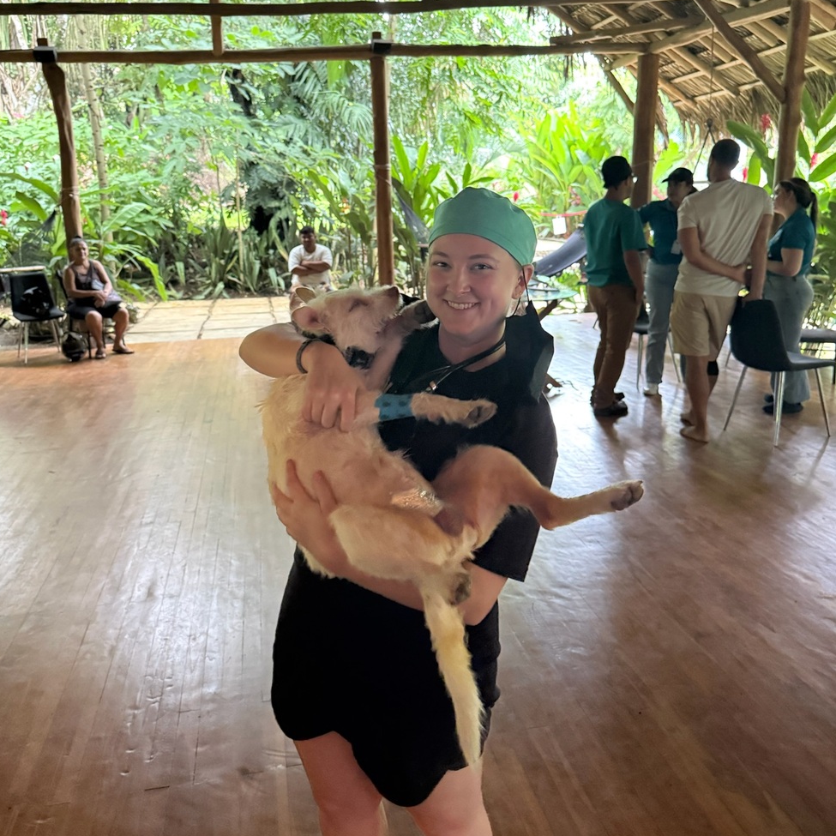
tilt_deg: -11.7
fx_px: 792
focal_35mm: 29
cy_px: 367
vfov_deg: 55.5
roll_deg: +1.4
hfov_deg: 55.6
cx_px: 409
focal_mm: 6.76
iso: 1000
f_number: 1.78
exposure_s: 1/30
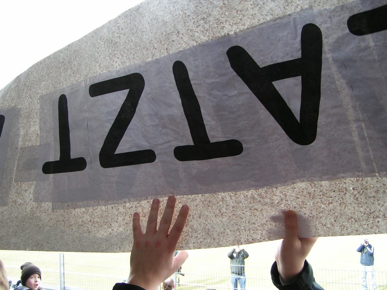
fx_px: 425
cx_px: 194
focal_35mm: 38
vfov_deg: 37.7
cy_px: 145
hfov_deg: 49.0
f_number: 3.5
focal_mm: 5.8
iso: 50
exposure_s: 1/60
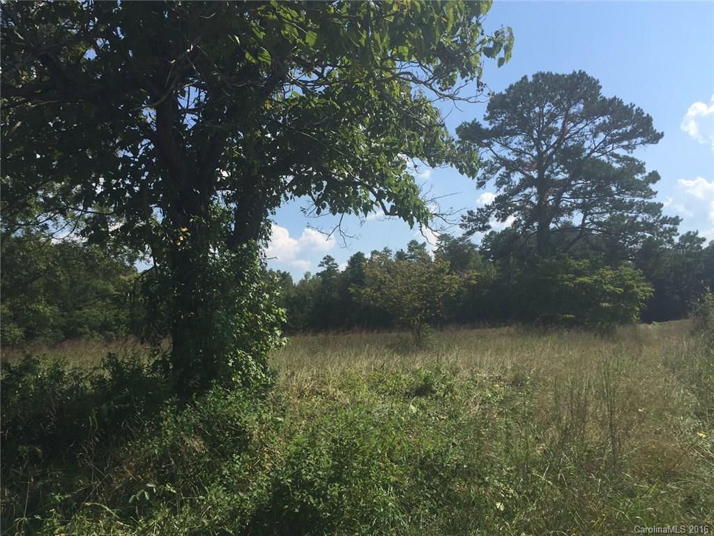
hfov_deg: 61.7
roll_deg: -0.1
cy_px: 268
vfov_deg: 48.2
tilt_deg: +6.8
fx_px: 598
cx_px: 357
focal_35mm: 29
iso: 32
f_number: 2.2
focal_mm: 4.15
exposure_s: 1/1883
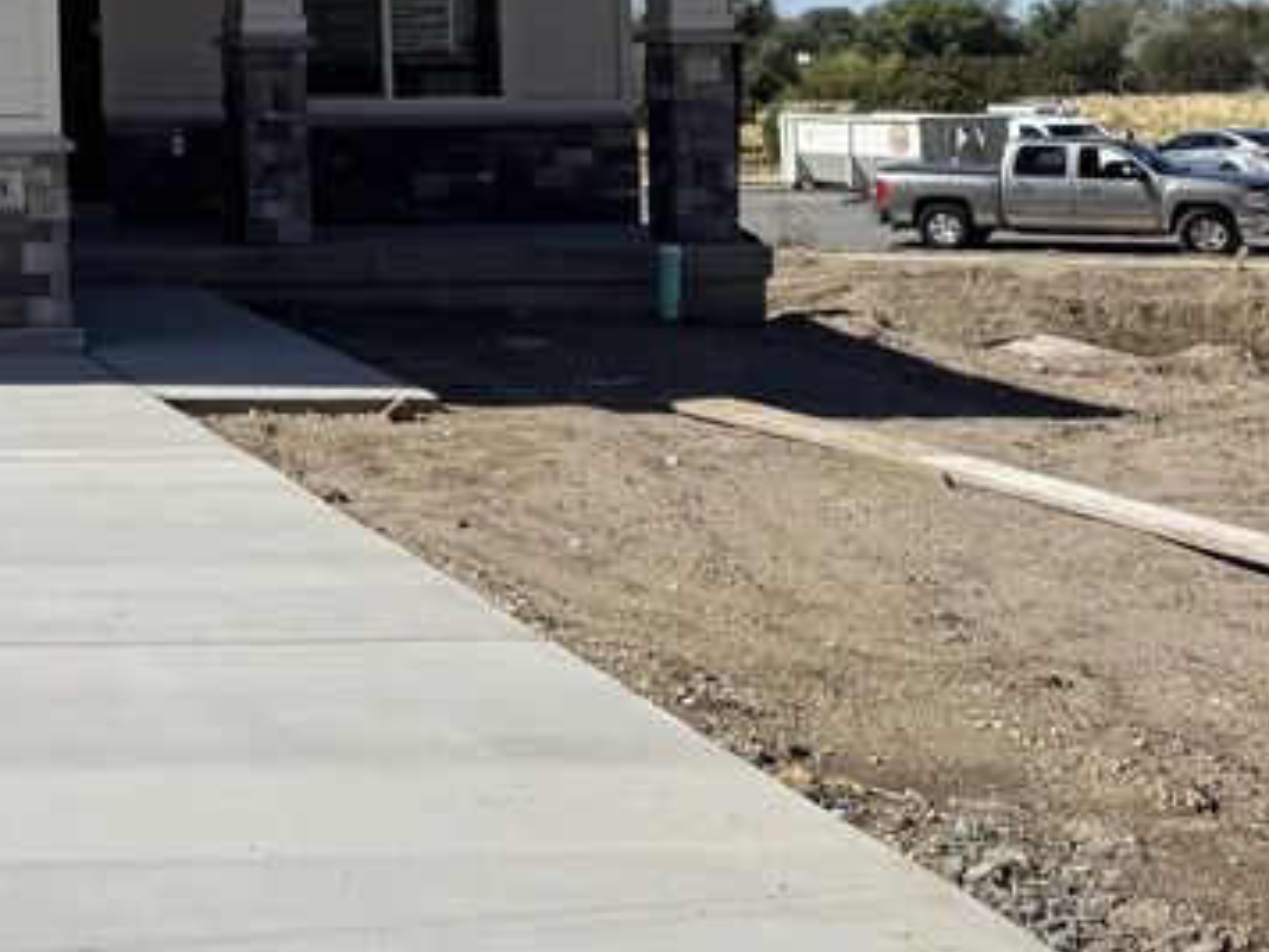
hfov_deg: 24.2
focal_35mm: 69
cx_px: -435
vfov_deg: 20.3
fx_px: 2529
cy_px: -100
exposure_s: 1/7092
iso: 80
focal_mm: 6.76
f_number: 1.78
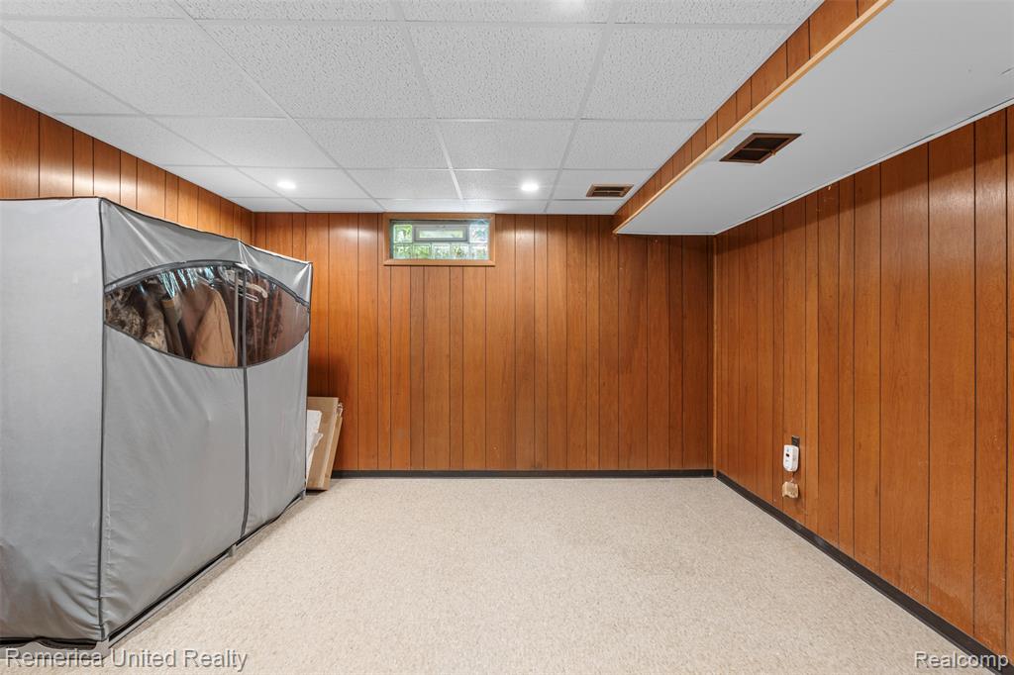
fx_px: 450
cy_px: 338
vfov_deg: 73.7
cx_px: 507
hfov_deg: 96.8
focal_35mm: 16
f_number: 8
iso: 400
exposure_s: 2
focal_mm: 16
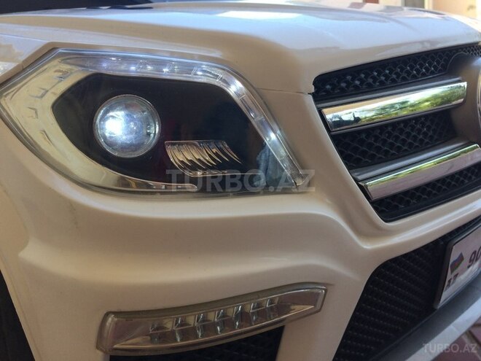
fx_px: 403
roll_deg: +5.9
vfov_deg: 48.2
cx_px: 240
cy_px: 180
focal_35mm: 29
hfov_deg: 61.7
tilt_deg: -18.5
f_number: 2.2
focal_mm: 4.15
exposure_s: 1/370
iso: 32
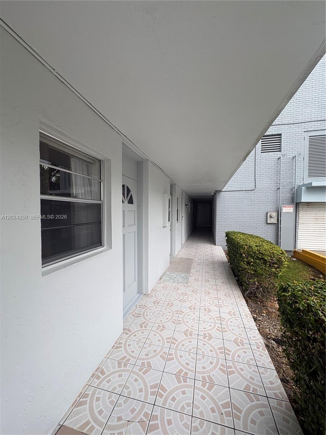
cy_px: 218
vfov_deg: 102.1
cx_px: 163
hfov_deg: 85.7
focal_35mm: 14
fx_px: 176
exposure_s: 1/340
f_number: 2.2
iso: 40
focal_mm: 2.22
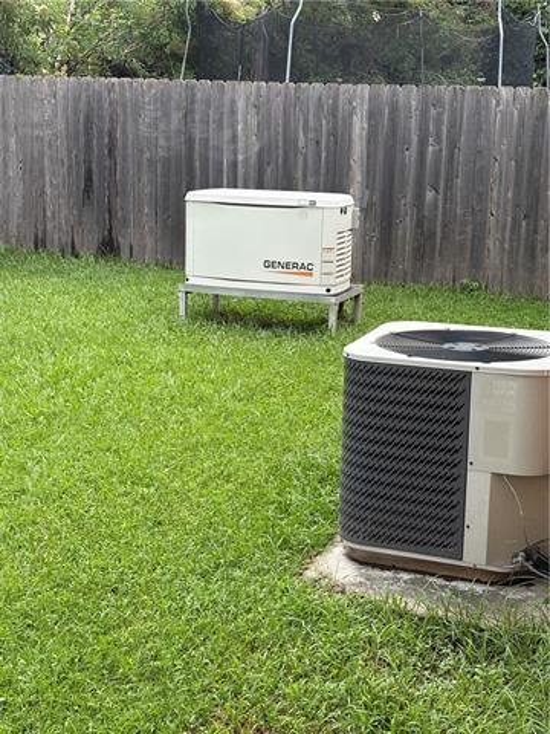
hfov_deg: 28.0
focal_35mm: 52
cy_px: 367
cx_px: 275
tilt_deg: -12.1
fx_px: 1102
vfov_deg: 36.8
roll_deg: -0.8
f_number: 1.6
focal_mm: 5.96
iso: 50
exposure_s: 1/242
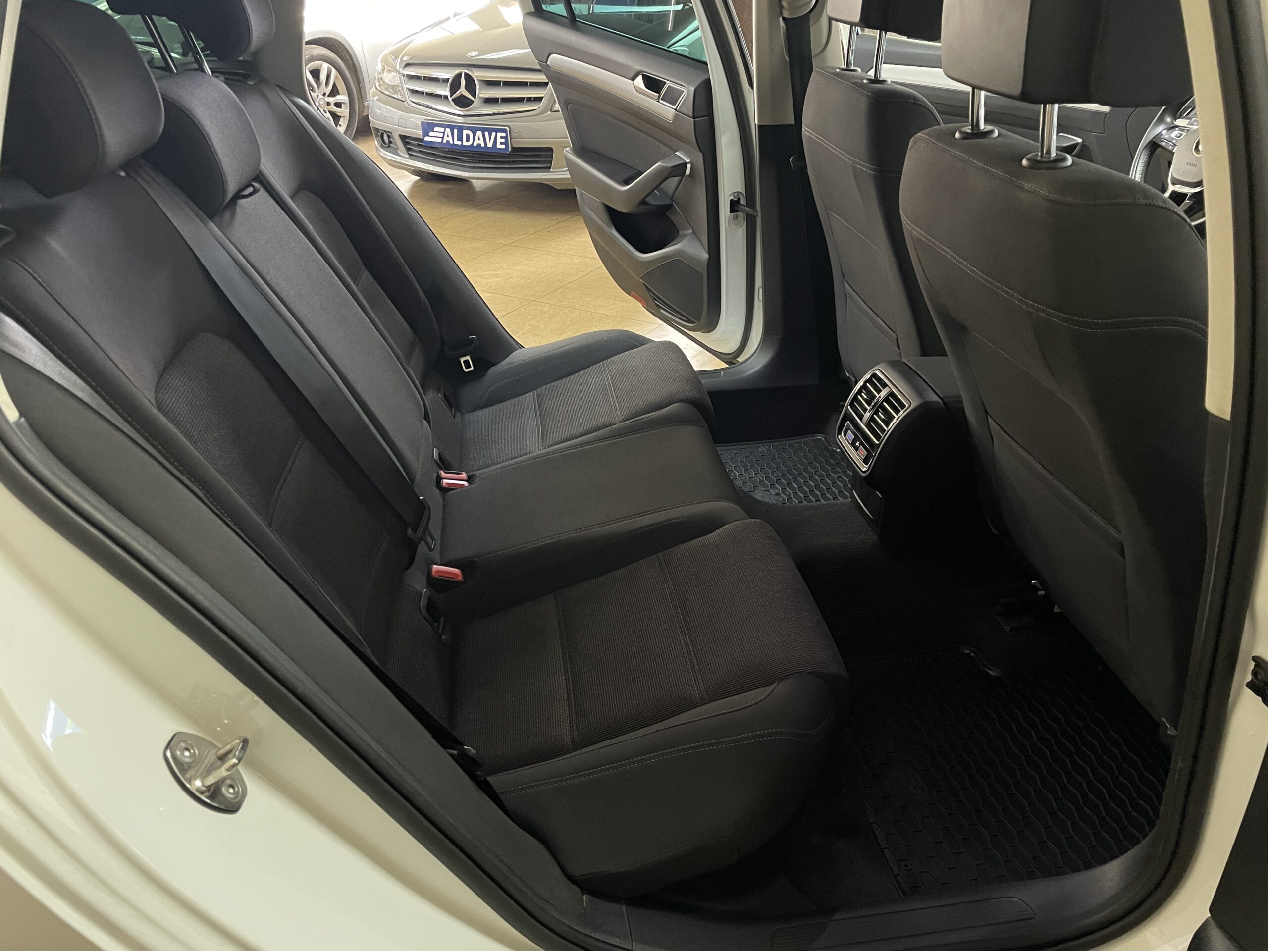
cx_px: 634
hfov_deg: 67.3
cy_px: 476
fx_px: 952
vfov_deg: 53.1
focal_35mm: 26
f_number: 1.6
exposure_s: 1/33
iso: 640
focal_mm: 4.2
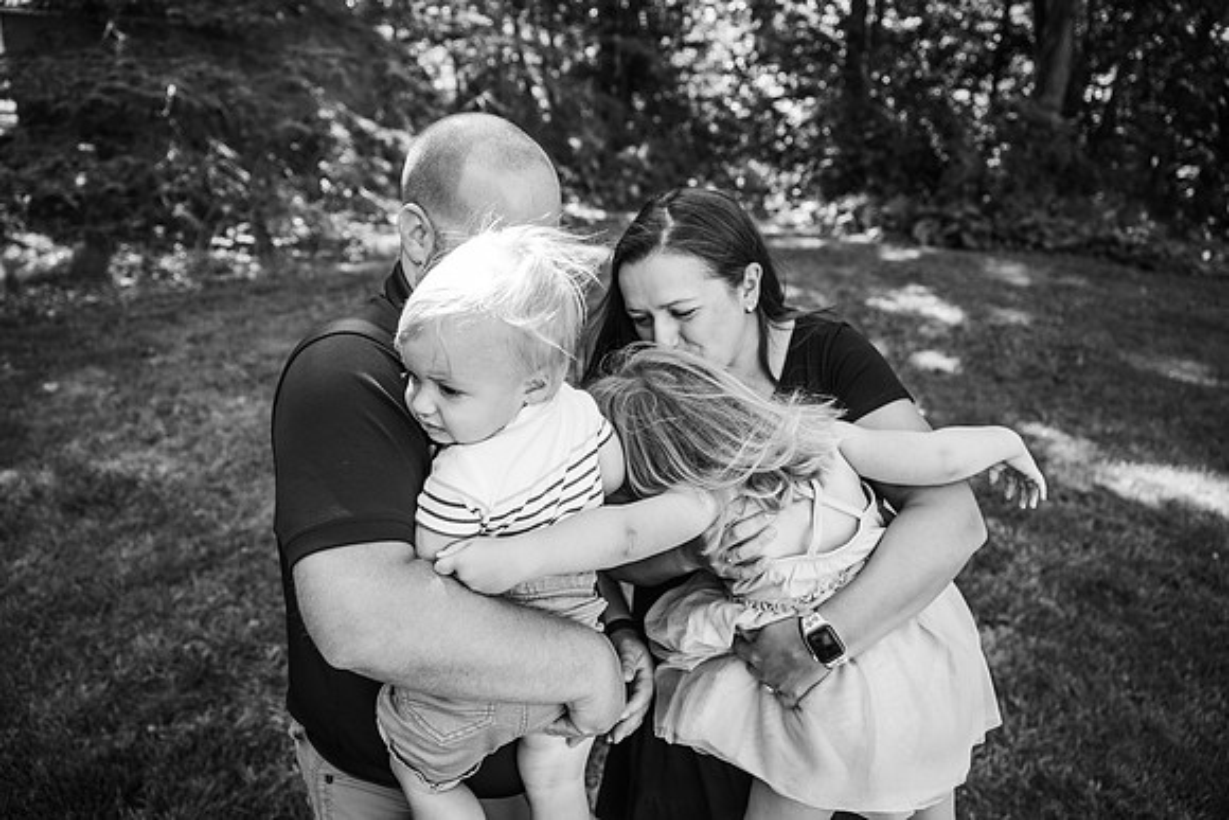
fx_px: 819
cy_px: 410
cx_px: 614
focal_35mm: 24
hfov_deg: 73.7
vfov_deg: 53.2
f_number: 3.2
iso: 640
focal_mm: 24
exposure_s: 1/640
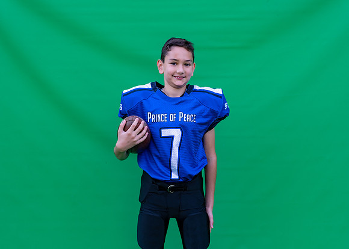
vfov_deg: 26.7
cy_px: 124
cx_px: 174
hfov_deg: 36.8
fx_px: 524
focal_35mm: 53
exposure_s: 1/400
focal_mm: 50
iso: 125
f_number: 2.8
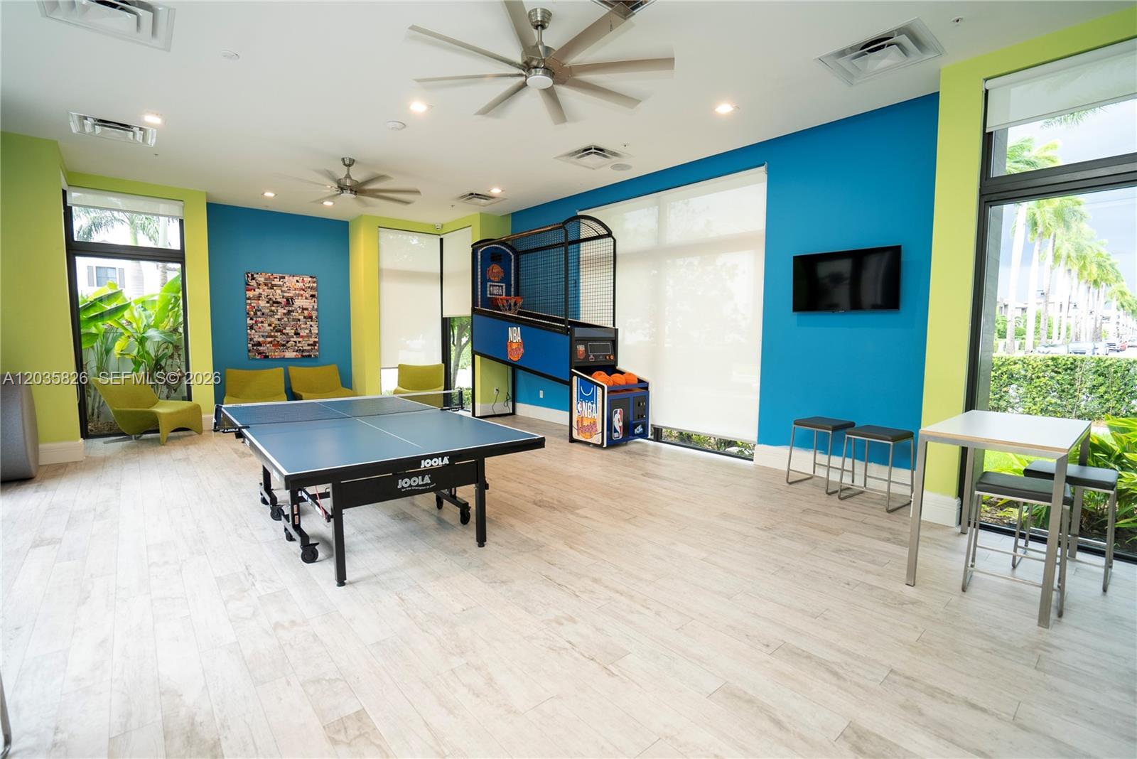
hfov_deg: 96.7
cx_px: 568
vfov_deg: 73.8
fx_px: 505
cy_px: 380
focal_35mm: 16
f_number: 4
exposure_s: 1/50
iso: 640
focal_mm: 16
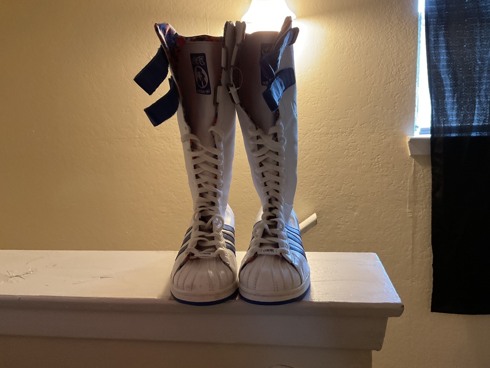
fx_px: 411
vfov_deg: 48.2
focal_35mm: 29
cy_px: 184
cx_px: 245
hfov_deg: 61.7
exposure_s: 1/40
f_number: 1.8
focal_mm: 3
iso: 200
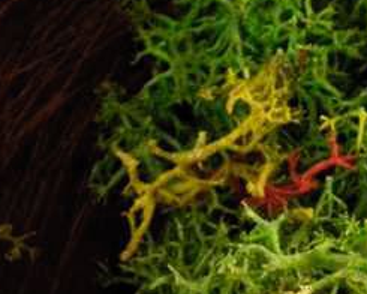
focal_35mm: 619
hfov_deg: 3.1
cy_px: -352
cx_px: -66
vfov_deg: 2.5
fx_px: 6723
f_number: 13
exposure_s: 1/1.3
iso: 1000
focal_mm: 60
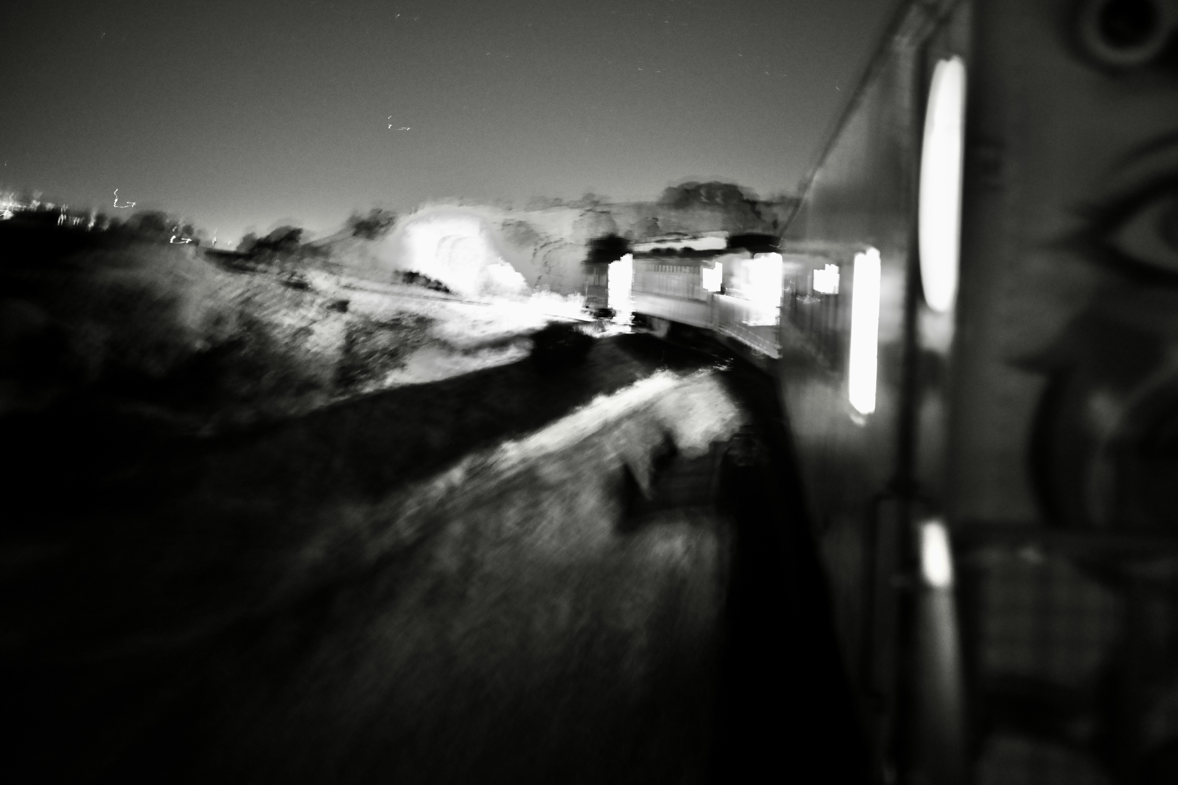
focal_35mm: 40
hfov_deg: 48.5
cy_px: 392
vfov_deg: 33.4
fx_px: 1309
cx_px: 589
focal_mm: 40
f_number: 2
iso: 3200
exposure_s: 1.3
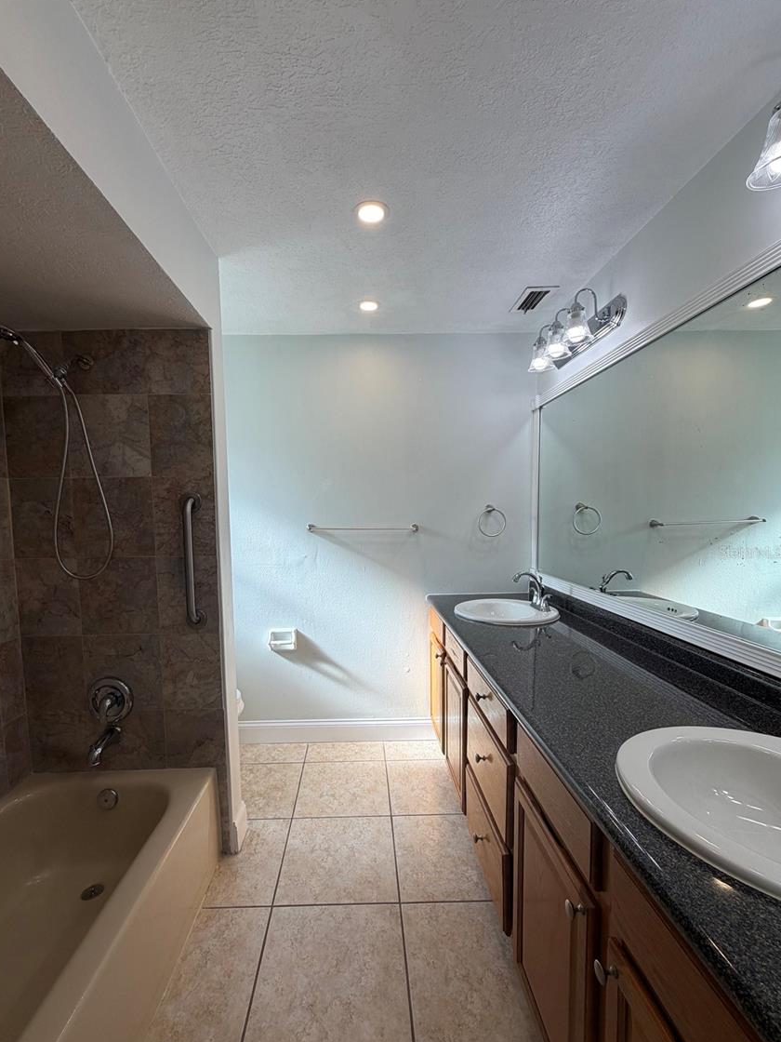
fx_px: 451
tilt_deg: -4.4
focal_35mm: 15
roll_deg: +1.1
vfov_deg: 98.1
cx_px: 366
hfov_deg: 81.7
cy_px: 552
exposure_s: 1/120
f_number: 2.2
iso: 25
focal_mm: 2.22
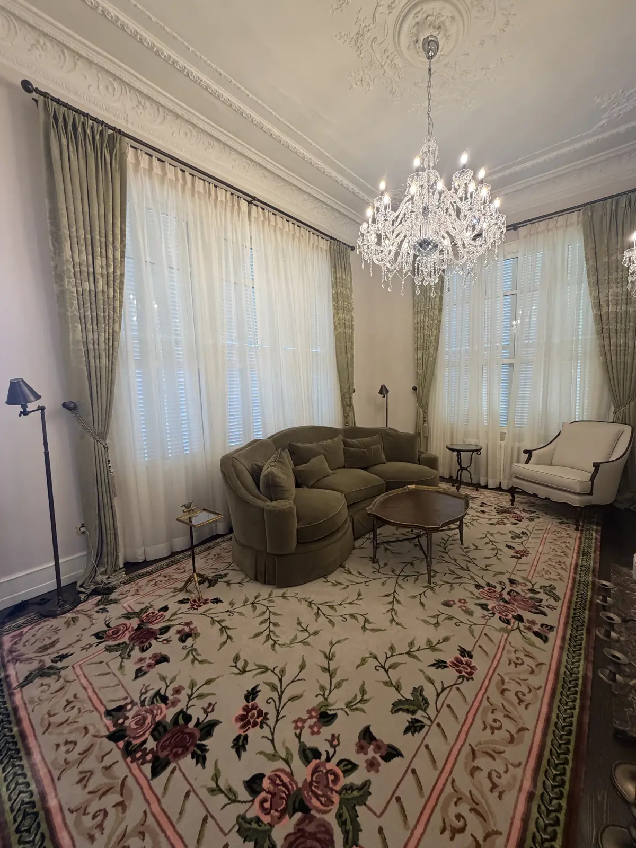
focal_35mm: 14
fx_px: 343
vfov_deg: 102.1
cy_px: 424
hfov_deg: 85.7
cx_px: 318
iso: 250
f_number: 2.2
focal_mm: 2.22
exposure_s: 1/100
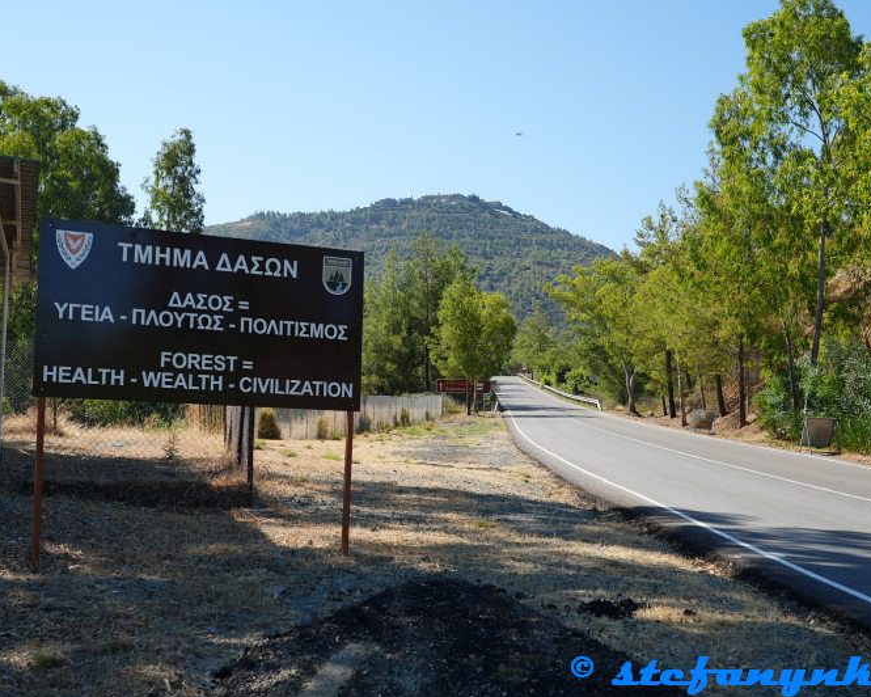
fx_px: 1340
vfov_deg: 29.1
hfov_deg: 36.0
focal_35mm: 52
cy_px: 349
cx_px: 458
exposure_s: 1/80
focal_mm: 46
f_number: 8
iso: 100
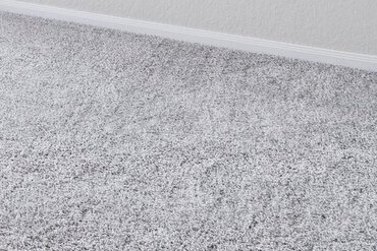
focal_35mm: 70
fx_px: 733
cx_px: -243
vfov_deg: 16.5
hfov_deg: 21.9
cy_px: -189
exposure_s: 1/15
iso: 450
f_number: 8
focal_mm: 16
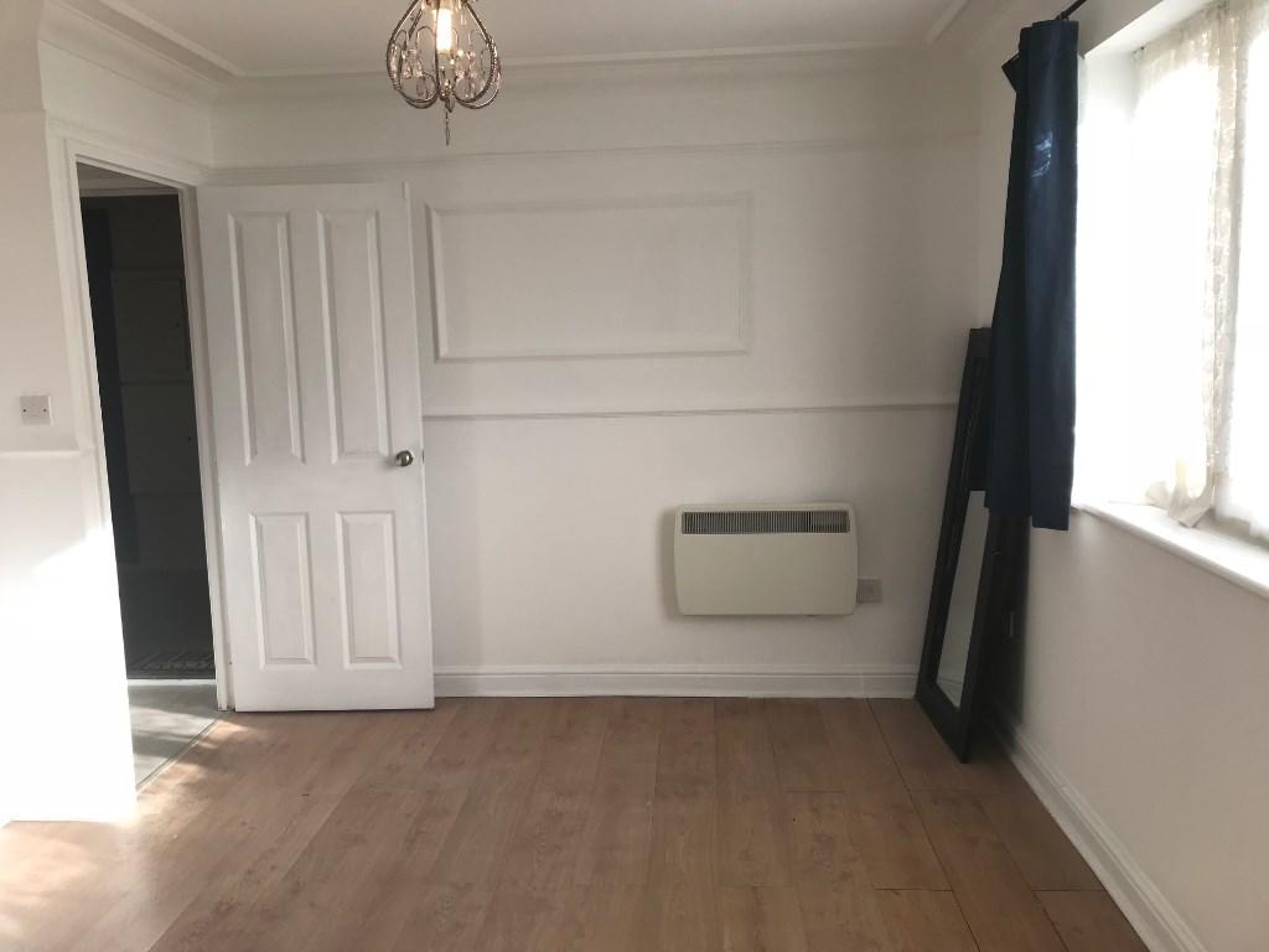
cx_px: 634
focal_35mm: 28
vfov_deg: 49.7
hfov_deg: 63.4
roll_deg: +0.8
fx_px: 1026
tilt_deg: -8.1
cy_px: 476
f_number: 1.8
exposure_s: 1/236
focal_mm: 3.99
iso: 20
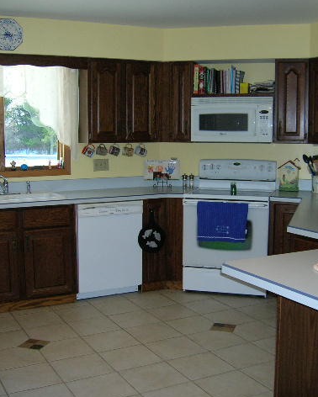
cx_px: 188
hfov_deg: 33.4
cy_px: 198
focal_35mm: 45
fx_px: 529
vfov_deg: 41.1
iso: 117
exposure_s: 1/60.1
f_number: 2.9
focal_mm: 5.7
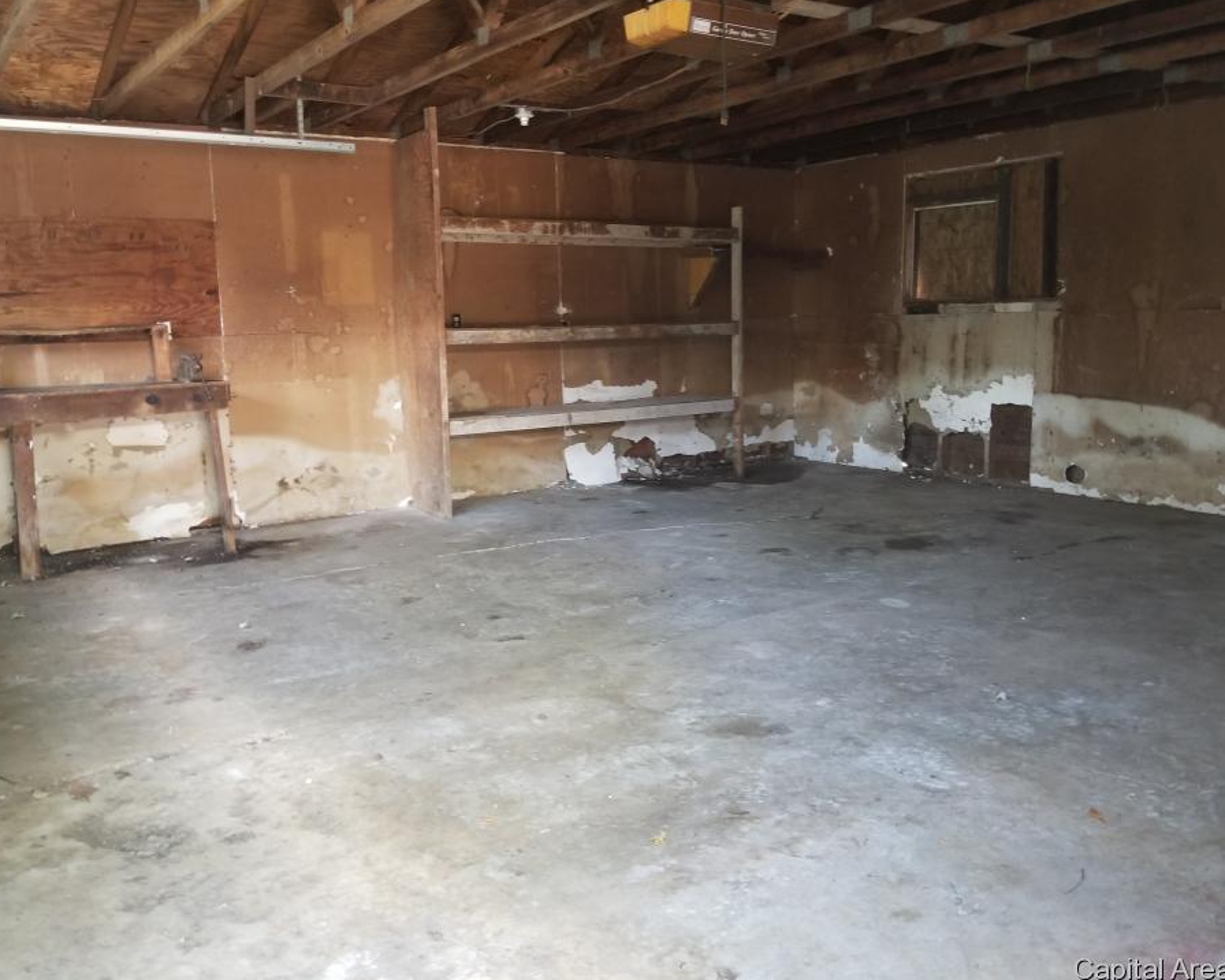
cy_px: 466
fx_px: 1052
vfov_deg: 50.0
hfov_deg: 60.4
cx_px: 596
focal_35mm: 29
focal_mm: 4.25
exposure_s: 1/10
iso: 200
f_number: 1.7
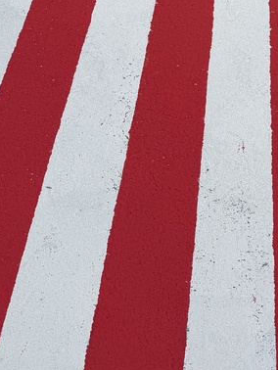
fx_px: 695
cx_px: 248
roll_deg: +1.1
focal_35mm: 65
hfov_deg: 22.1
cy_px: -33
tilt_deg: -38.6
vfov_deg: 27.4
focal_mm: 6.76
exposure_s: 1/8130
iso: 80
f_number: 1.78
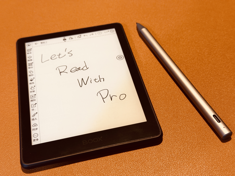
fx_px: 326
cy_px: 88
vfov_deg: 30.3
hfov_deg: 39.7
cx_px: 118
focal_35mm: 48
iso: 250
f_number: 1.78
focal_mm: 6.76
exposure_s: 1/60
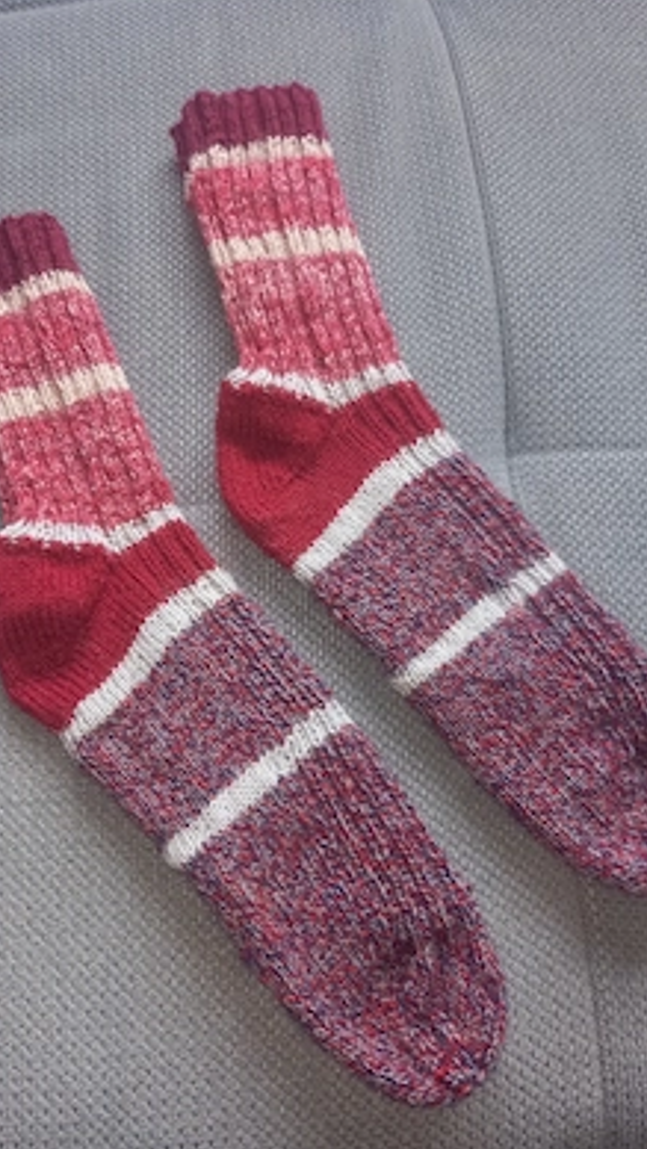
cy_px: 570
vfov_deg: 67.9
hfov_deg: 41.5
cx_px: 310
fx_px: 853
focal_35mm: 28
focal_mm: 4.65
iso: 80
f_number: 1.8
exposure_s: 1/50
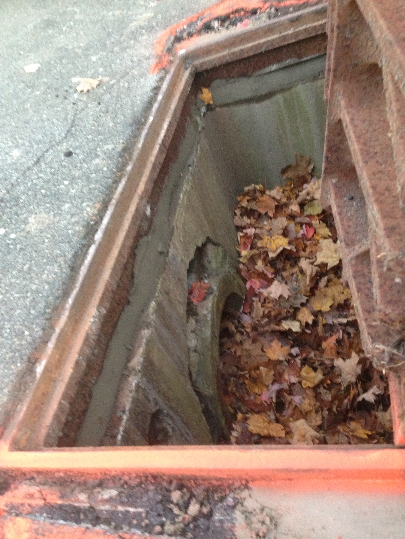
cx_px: 202
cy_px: 270
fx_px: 515
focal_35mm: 33
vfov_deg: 55.4
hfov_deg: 42.9
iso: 400
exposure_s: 1/15
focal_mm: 4.13
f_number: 2.4
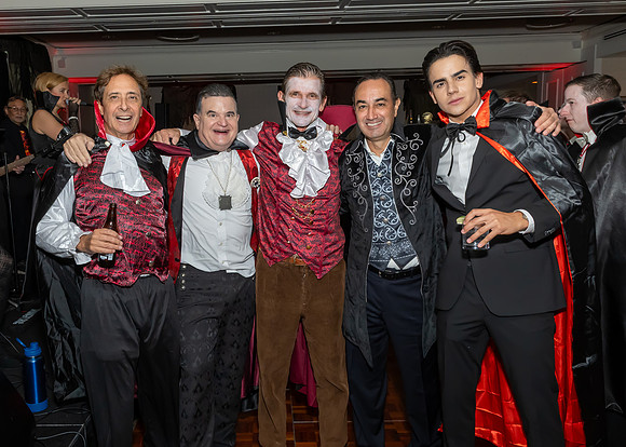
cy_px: 234
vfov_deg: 44.8
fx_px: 541
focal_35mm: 30
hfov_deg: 59.8
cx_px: 266
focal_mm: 17
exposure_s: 1/250
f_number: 8
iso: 1000
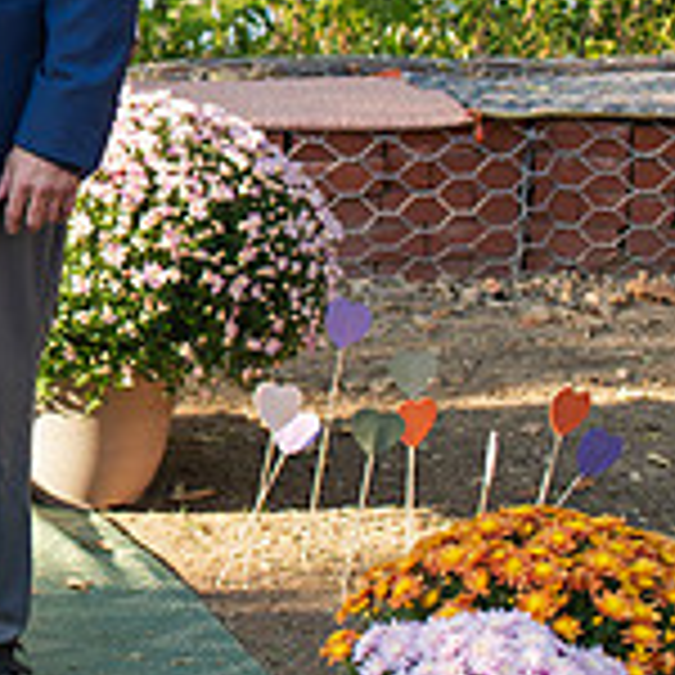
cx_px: -454
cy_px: -14
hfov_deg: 13.5
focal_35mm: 119
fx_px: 2625
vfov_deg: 14.4
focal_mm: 35
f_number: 3.5
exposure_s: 1/640
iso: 400
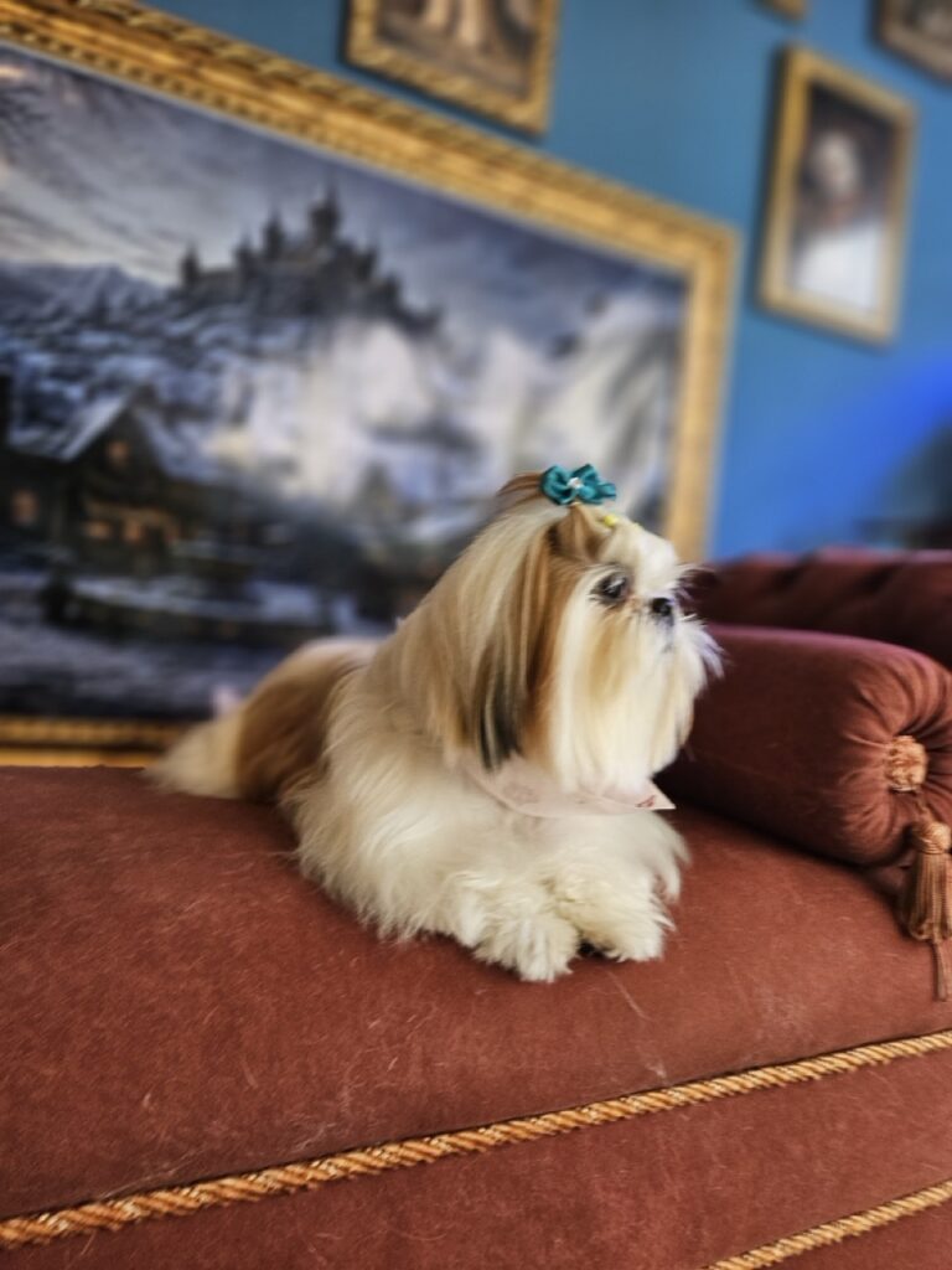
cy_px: 635
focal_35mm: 23
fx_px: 843
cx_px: 476
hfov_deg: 58.9
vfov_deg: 73.9
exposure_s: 1/207
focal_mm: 5.4
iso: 125
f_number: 1.8
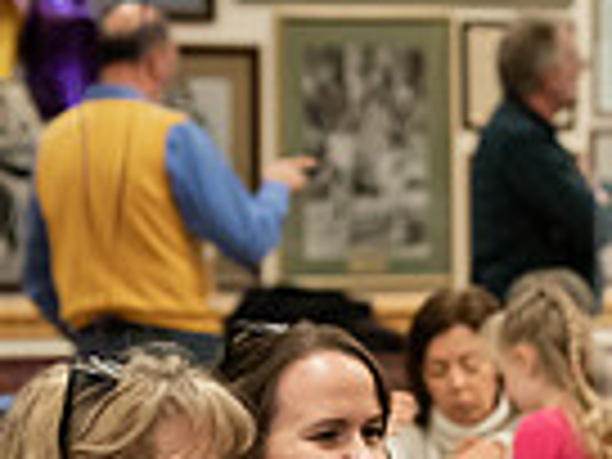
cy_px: 587
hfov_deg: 5.4
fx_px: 6524
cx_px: 459
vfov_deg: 4.0
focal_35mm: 369
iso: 1600
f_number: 3.5
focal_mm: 90
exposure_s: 1/200
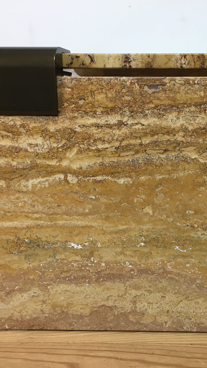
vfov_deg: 47.4
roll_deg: -0.1
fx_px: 420
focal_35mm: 43
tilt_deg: -12.1
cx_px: 172
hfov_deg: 27.0
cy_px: 185
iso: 32
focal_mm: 4.15
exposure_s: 1/33
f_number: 2.2
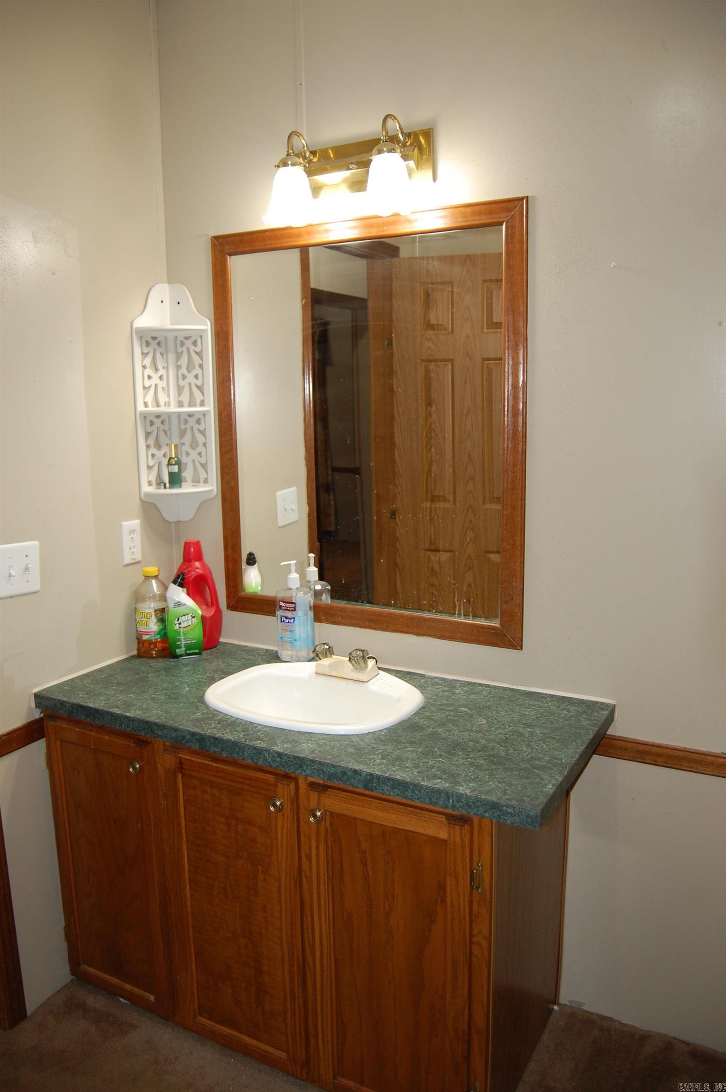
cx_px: 363
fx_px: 819
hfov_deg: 47.8
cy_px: 546
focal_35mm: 27
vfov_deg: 67.4
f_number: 3.5
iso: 400
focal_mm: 18
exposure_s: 1/60
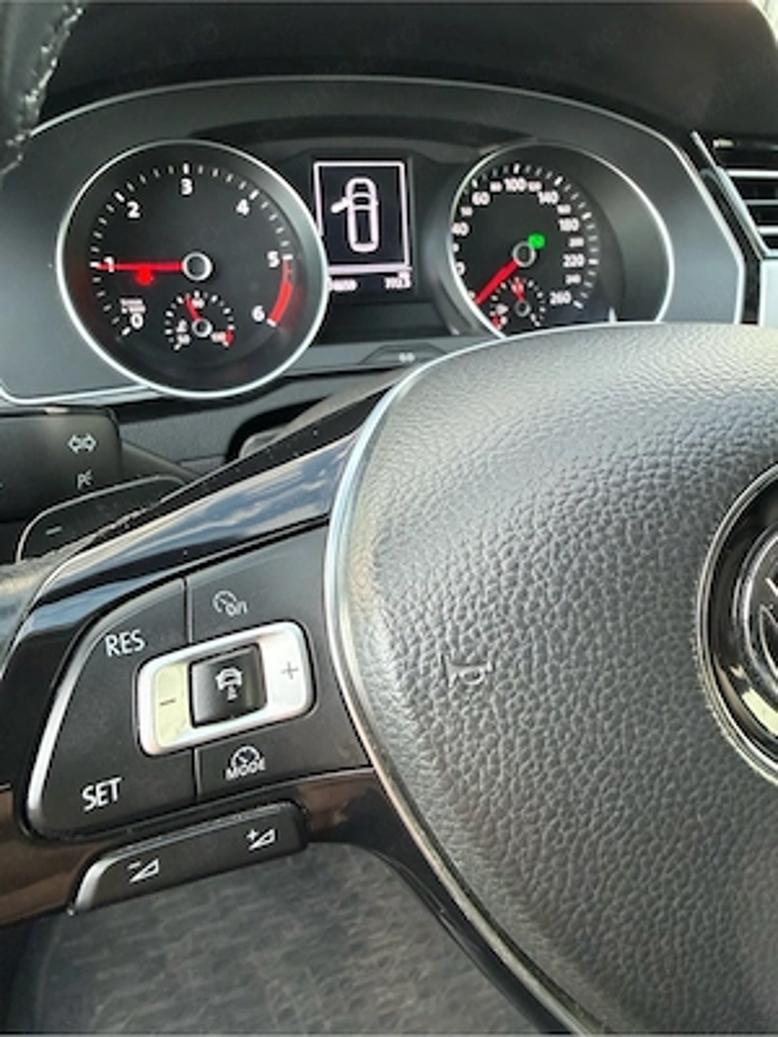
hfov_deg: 56.8
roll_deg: -1.9
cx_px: 389
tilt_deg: -30.6
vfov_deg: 71.6
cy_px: 518
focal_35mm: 24
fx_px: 719
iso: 320
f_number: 2.2
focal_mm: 2.22
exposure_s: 1/99
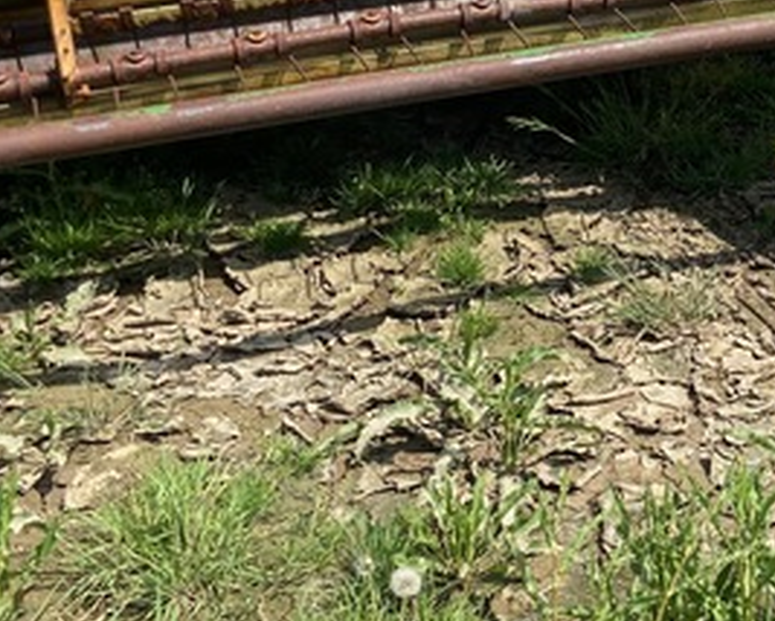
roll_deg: +1.3
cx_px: 717
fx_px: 1744
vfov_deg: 20.1
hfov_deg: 24.2
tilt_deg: -21.3
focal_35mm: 76
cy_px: 165
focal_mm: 4.25
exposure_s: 1/1629
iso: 32
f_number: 1.8
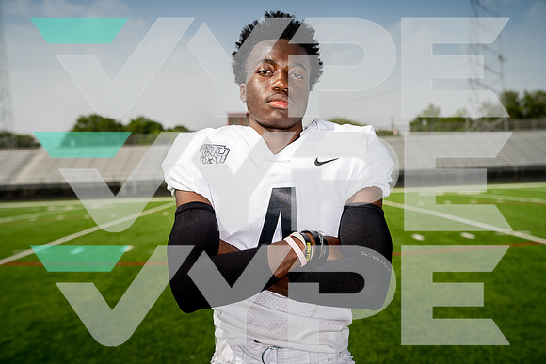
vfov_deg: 27.0
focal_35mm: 50
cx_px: 273
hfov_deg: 39.6
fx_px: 758
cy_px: 182
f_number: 4.5
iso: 100
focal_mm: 50
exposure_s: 1/1250
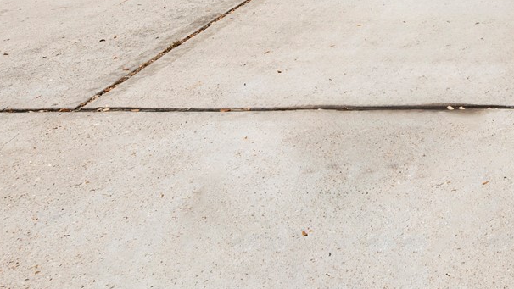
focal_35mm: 60
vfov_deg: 17.4
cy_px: -179
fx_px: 818
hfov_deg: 30.0
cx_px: 612
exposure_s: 1/500
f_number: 8
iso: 100
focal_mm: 16
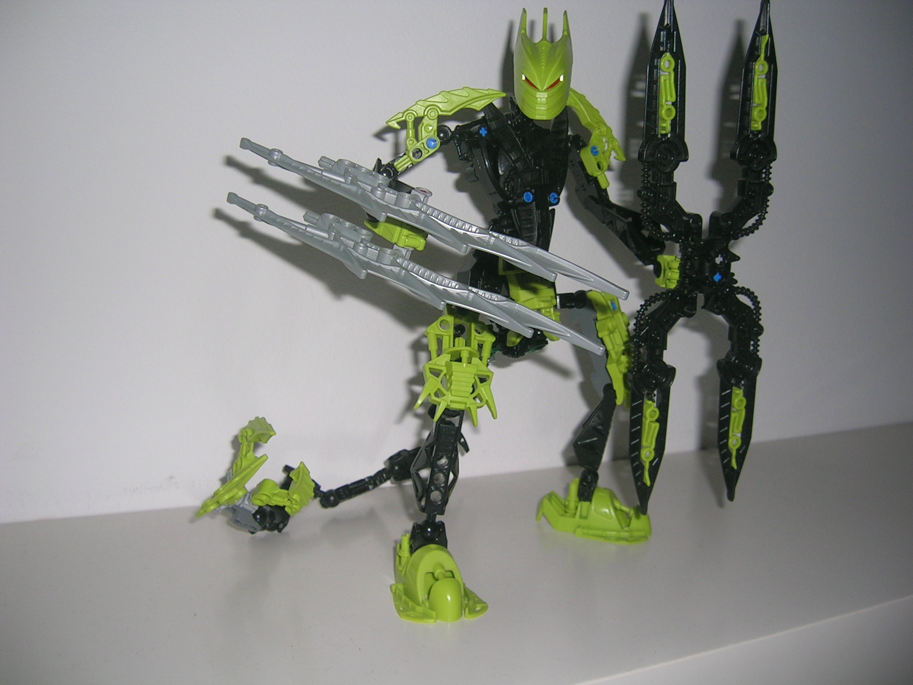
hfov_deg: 52.6
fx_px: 923
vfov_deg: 40.7
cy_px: 342
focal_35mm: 35
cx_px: 456
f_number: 2.8
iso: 50
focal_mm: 5.4
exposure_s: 1/60.1
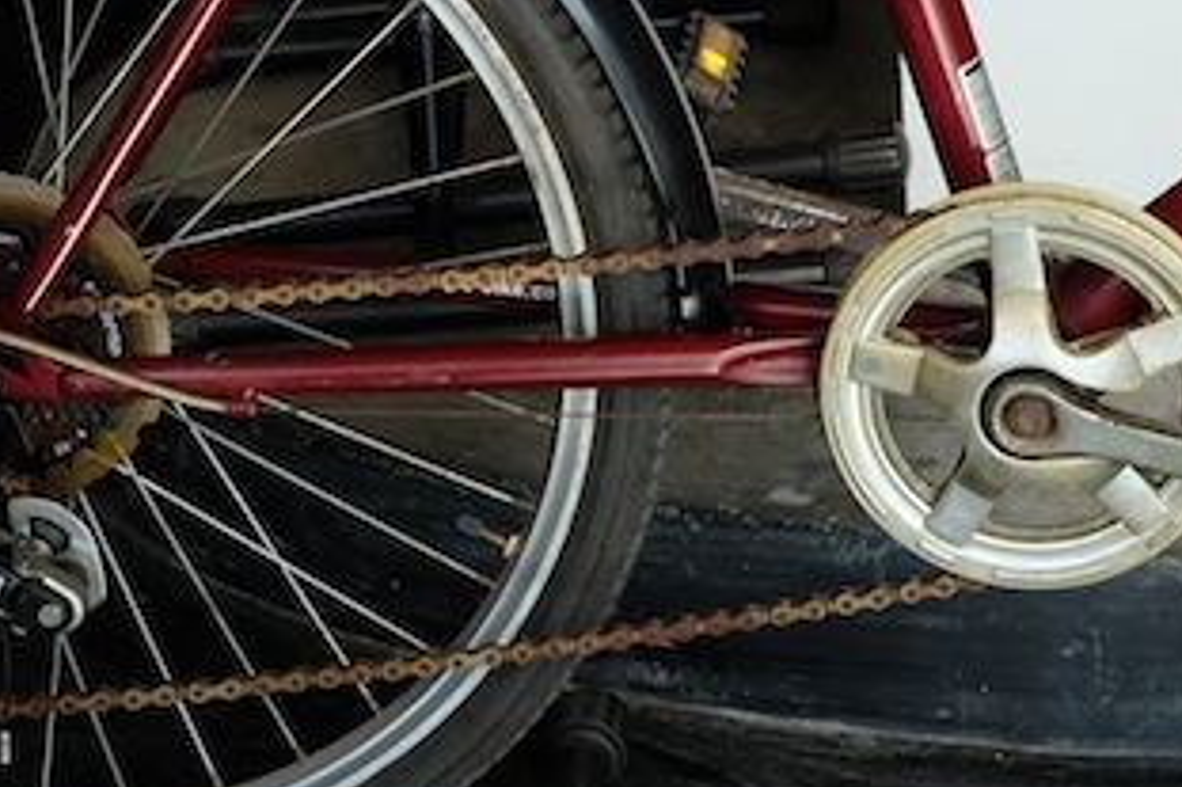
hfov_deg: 15.0
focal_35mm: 135
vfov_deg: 10.0
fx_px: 4430
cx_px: 1144
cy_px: -230
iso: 400
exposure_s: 1/160
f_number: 5.6
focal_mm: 27
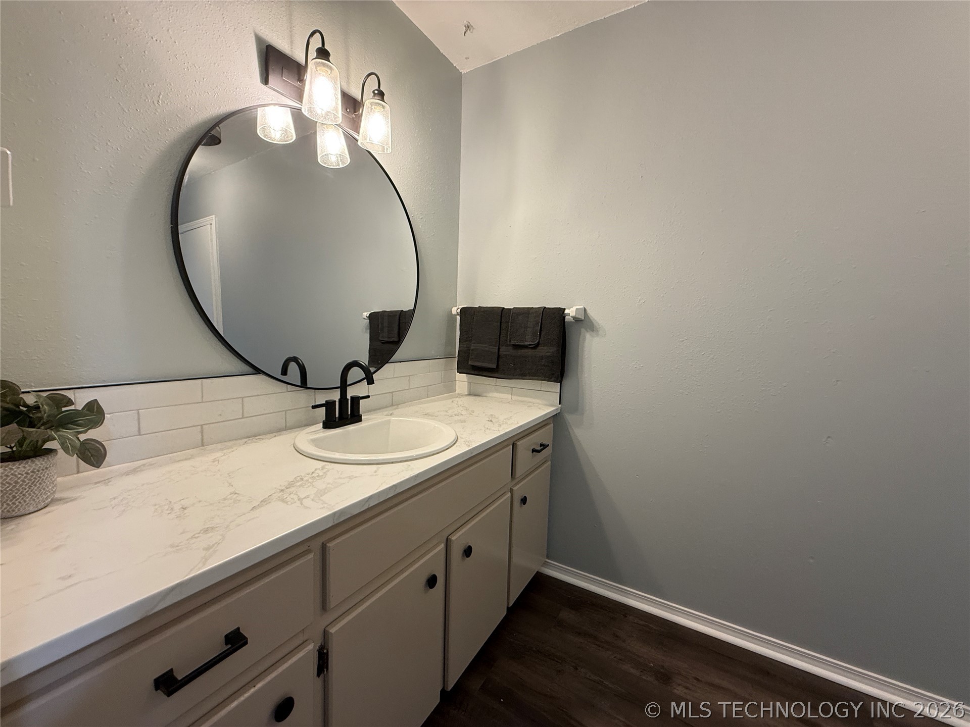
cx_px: 485
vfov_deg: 85.7
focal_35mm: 14
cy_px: 364
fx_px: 392
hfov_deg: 102.1
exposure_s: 1/60
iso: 200
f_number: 2.2
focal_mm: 2.22
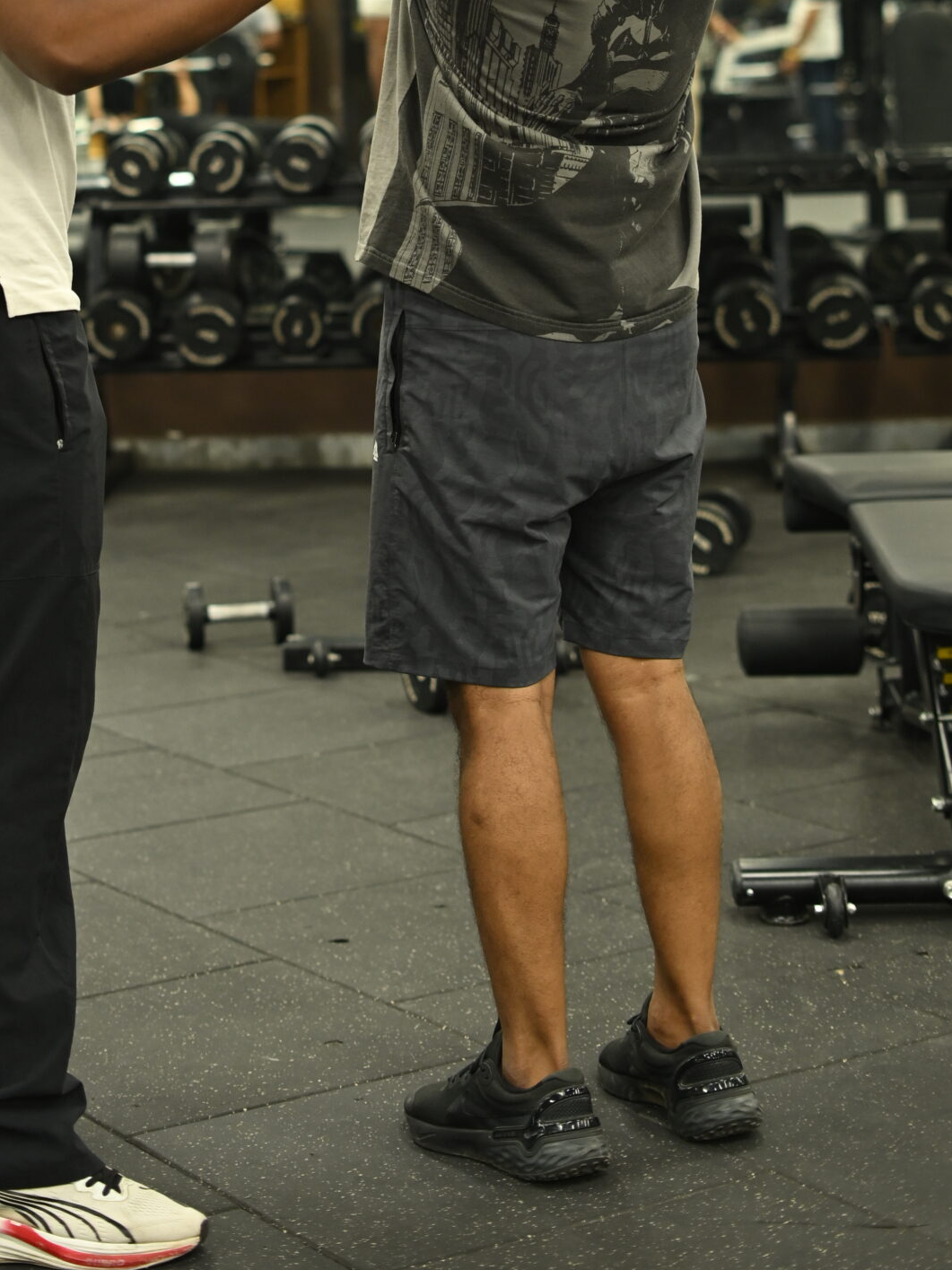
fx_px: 3191
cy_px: 128
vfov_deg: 22.0
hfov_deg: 16.9
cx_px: 277
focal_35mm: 87
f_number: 2.5
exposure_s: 1/125
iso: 1000
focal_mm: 50
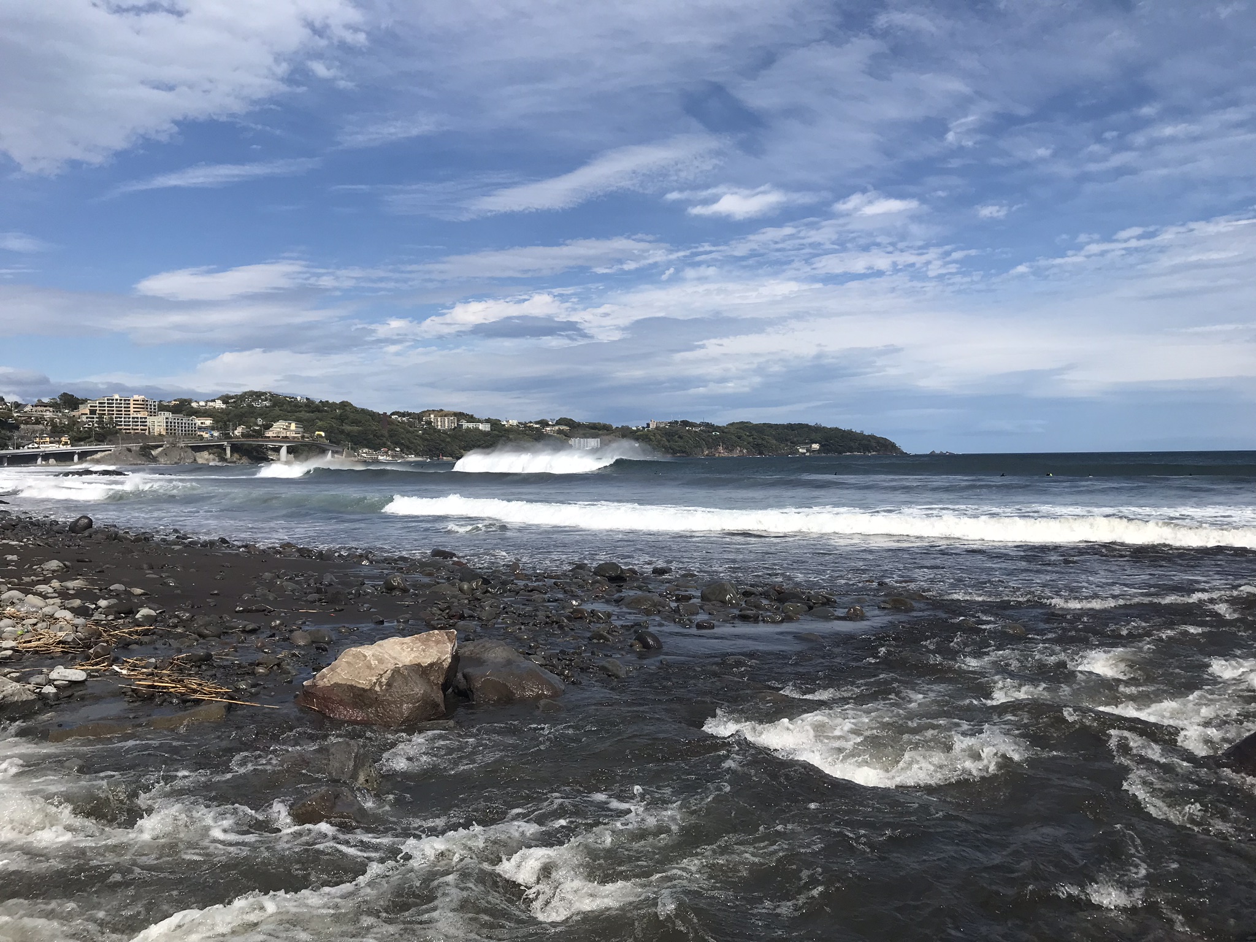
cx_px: 628
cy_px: 471
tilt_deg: +0.4
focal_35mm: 28
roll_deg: +0.8
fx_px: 1016
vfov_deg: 49.7
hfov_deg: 63.4
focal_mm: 3.99
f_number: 1.8
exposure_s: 1/4367
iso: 20
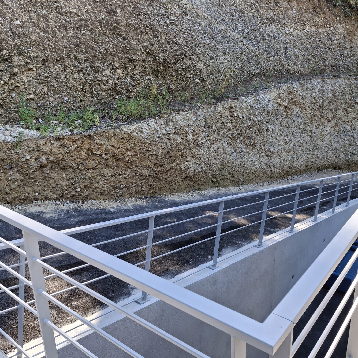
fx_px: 351
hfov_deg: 54.0
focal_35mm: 30
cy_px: 181
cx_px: 180
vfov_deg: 54.0
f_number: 1.8
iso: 32
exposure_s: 1/235
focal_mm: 4.69
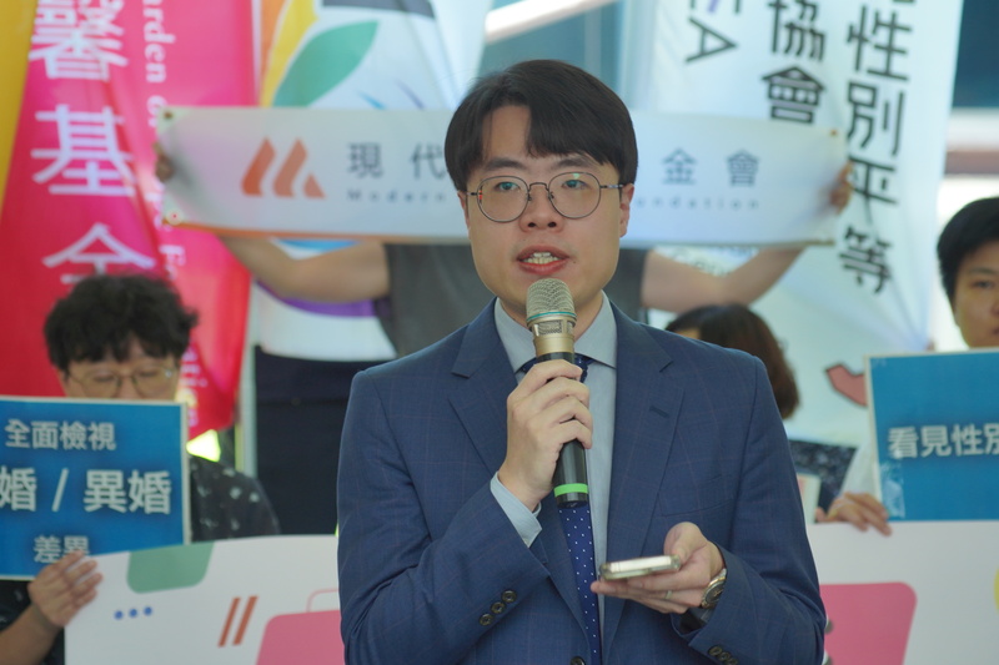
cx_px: 500
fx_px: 3745
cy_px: 332
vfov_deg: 10.2
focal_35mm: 135
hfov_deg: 15.2
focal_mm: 135
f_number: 5.6
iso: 1250
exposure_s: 1/100
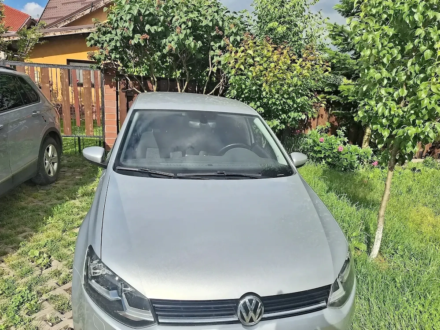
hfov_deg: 73.9
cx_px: 220
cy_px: 165
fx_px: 292
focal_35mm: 23
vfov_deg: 58.9
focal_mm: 5.54
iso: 40
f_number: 1.8
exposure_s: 1/4405
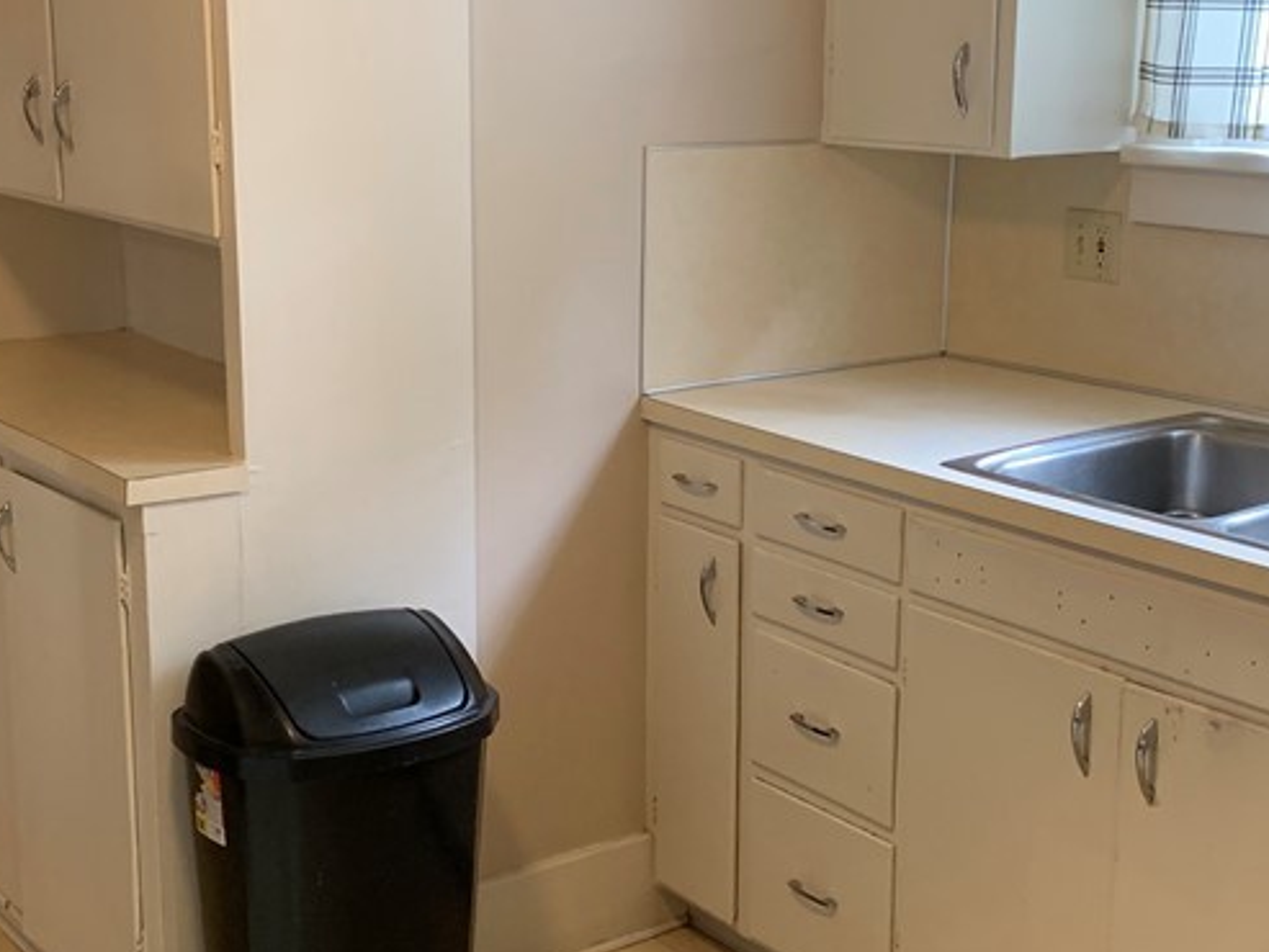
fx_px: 1980
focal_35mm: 54
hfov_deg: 35.5
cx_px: 662
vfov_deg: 27.0
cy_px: 471
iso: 200
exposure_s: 1/60
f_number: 1.8
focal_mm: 4.25
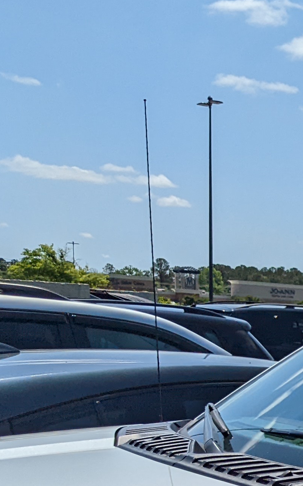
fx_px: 1189
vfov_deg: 22.2
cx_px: 731
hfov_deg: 11.8
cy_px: 489
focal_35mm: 90
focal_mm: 4.38
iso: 50
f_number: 1.73
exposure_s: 1/11765
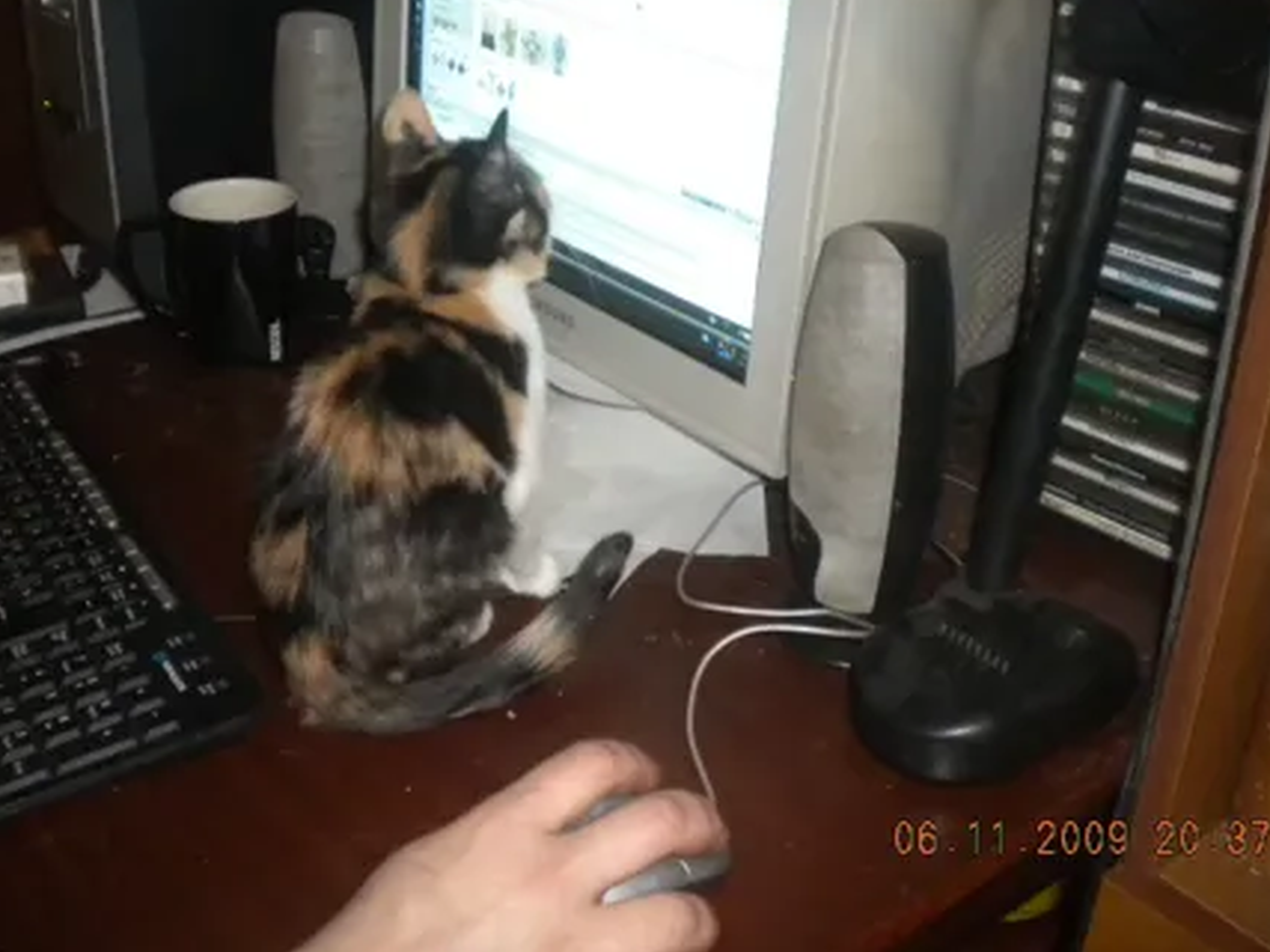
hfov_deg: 44.8
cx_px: 601
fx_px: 1540
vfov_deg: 34.2
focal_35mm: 42
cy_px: 387
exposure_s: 1/30
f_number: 3.1
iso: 400
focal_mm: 6.3
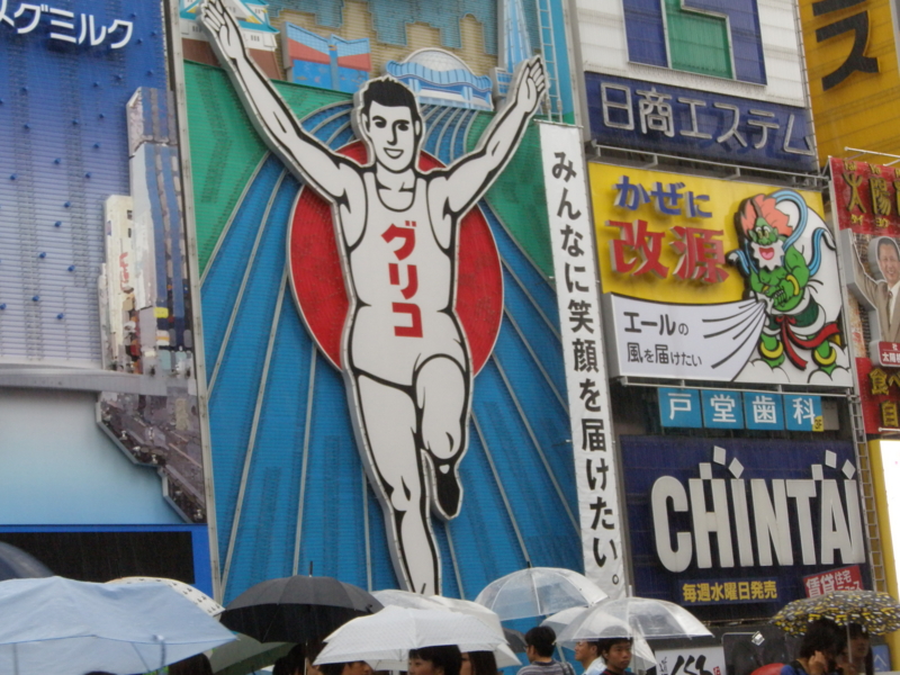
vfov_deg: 17.4
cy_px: 338
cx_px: 450
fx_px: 2210
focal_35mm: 85
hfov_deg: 23.0
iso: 200
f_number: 5.1
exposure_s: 1/80
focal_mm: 15
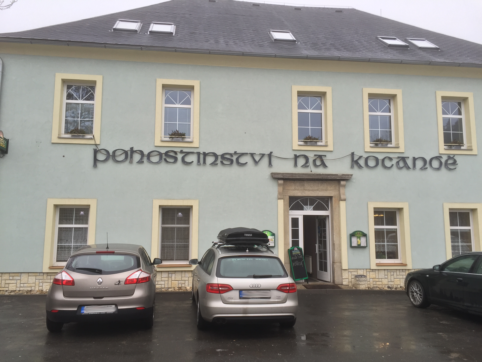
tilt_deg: +8.0
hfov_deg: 61.7
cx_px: 241
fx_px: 404
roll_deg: -0.8
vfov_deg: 48.2
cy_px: 181
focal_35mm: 29
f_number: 2.2
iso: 32
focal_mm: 4.15
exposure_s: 1/50
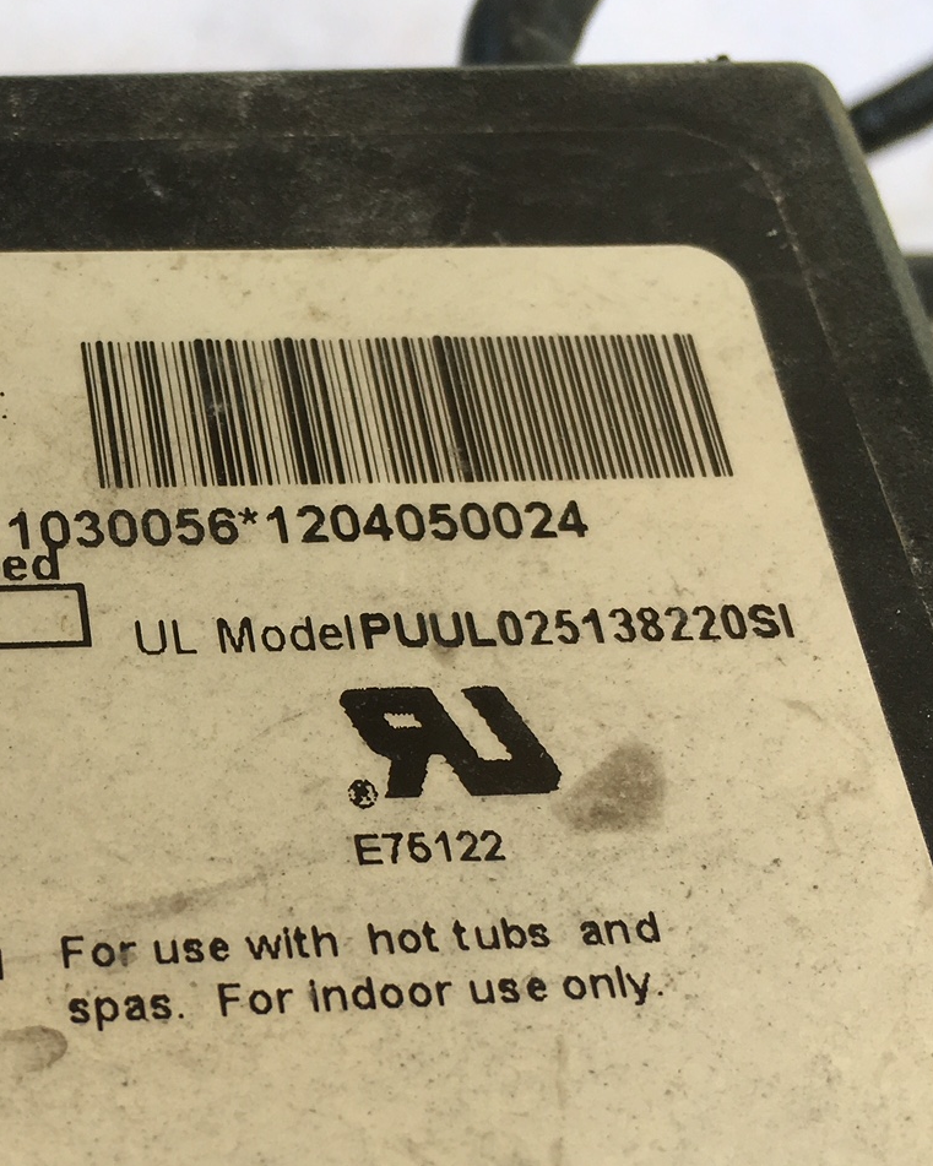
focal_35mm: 60
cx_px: -5
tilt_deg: -49.2
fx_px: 2071
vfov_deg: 31.4
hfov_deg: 24.2
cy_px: 703
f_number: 2.2
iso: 25
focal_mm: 4.15
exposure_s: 1/363
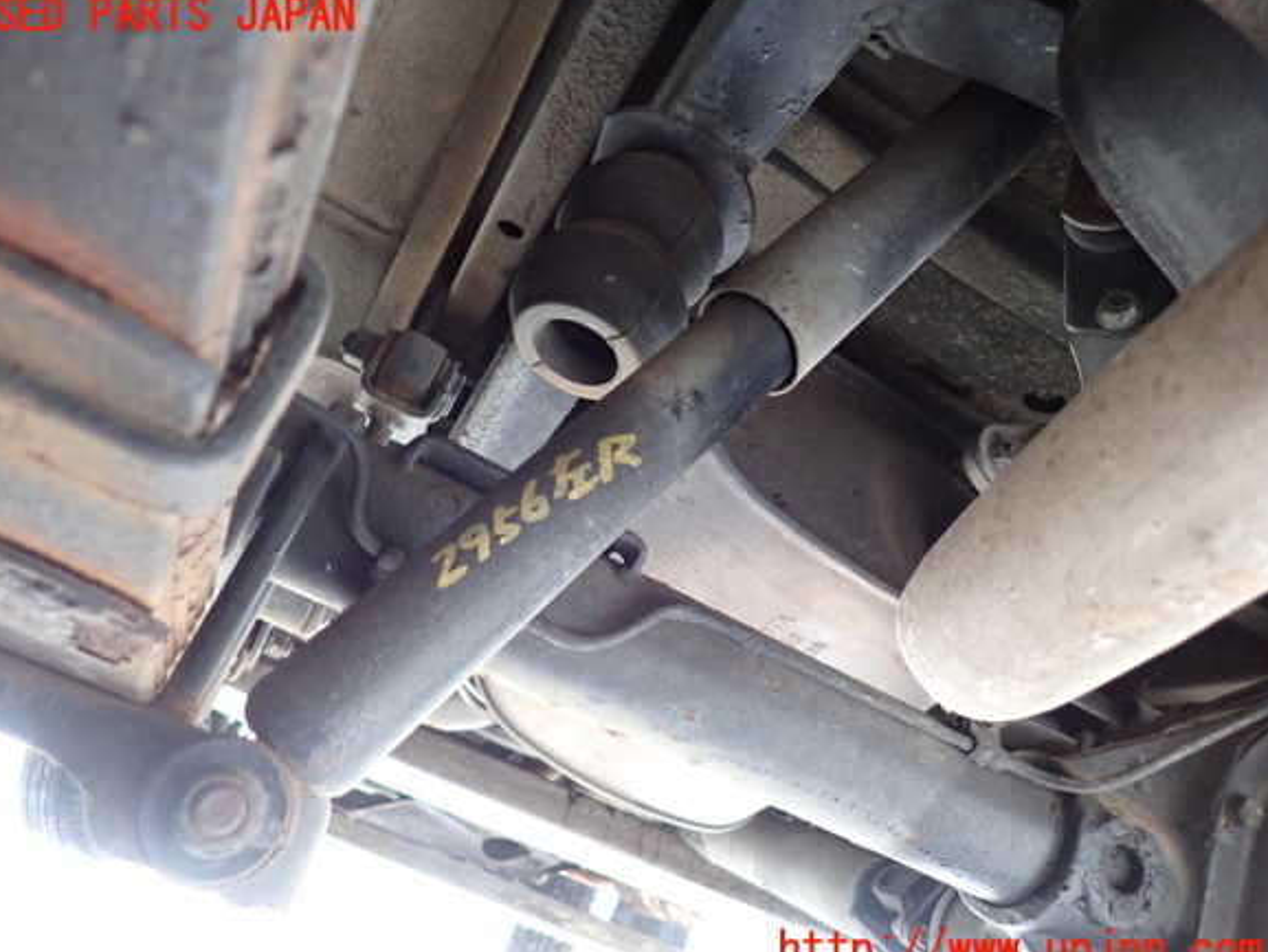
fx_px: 953
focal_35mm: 26
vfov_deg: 53.1
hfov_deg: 67.3
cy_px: 484
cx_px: 615
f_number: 2
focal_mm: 4.5
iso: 500
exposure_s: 1/30
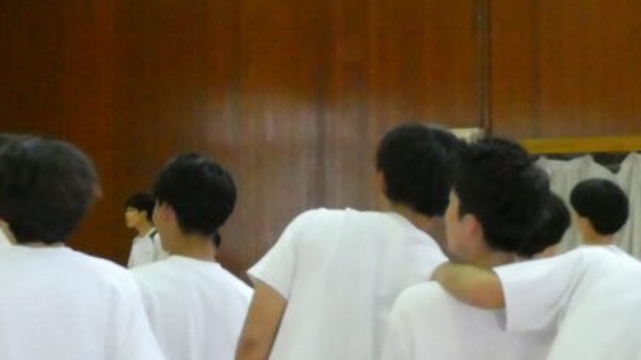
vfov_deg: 9.3
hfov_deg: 16.5
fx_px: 2209
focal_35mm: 130
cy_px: 37
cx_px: 342
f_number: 4.1
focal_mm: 9
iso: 1600
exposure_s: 1/60
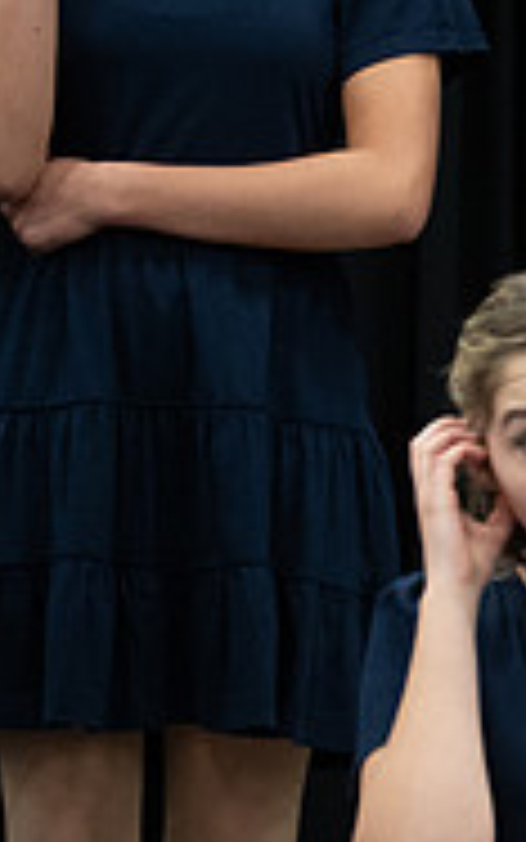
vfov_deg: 3.9
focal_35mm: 535
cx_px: 1263
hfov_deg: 2.4
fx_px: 12262
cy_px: 248
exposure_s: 1/100
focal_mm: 169
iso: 6400
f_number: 6.3
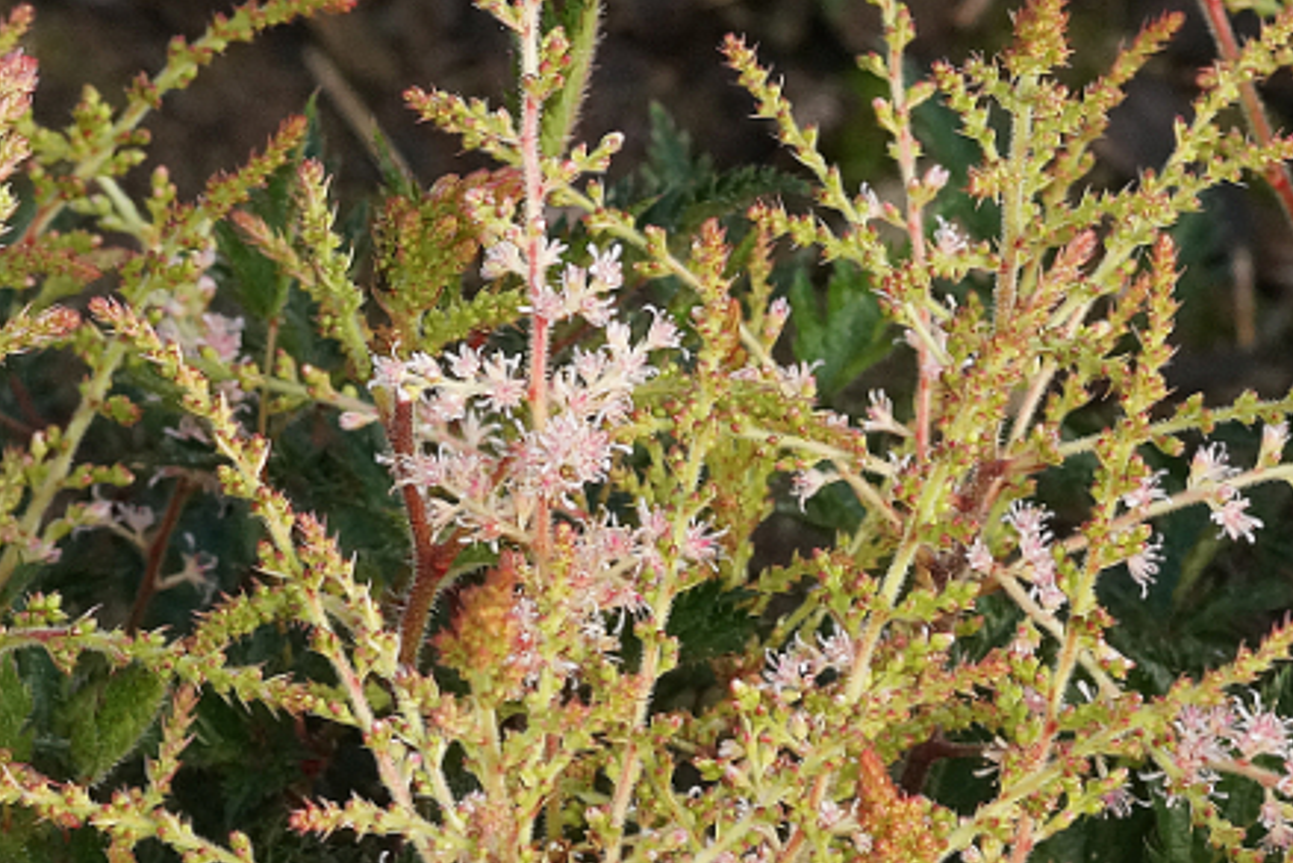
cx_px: 845
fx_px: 14730
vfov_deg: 3.4
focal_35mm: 410
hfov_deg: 5.0
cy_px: 848
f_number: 9
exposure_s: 1/160
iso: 1000
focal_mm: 100
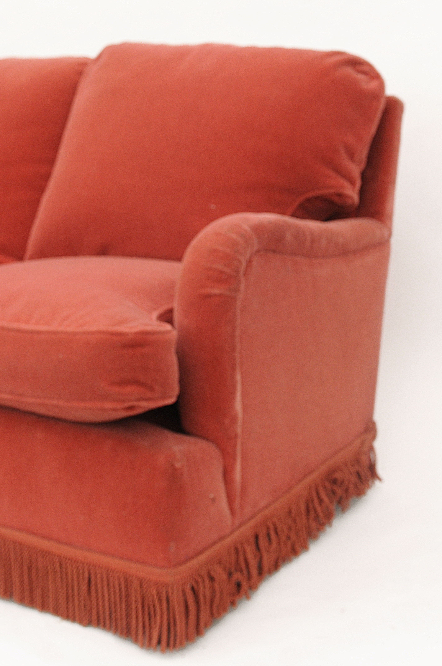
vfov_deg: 53.2
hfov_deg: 36.8
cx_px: 221
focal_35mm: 36
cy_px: 333
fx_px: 665
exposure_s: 1/200
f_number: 5
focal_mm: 24
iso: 320
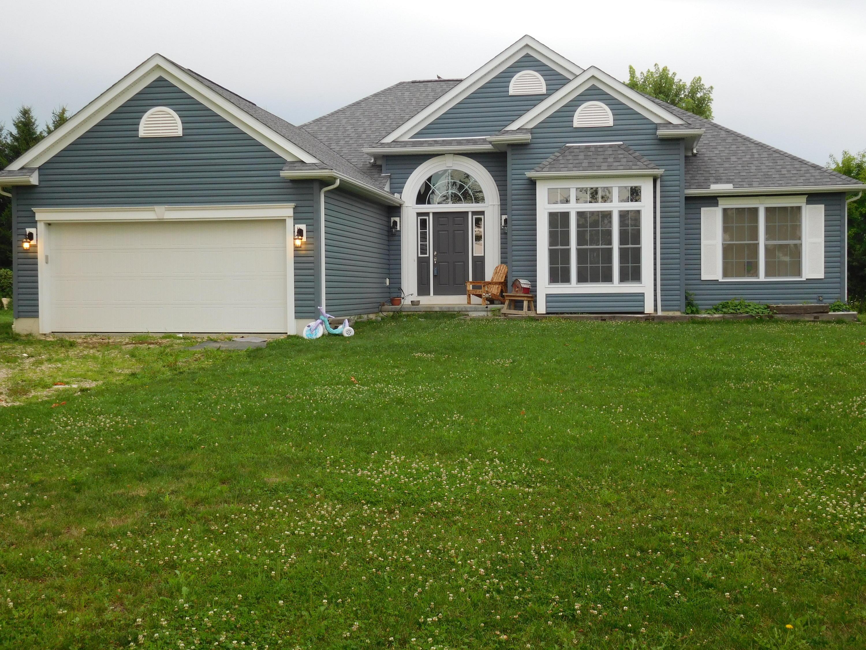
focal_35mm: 40
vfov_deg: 36.0
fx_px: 1001
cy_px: 325
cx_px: 433
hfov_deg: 46.8
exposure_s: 1/50
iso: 125
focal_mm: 7.1
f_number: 3.9
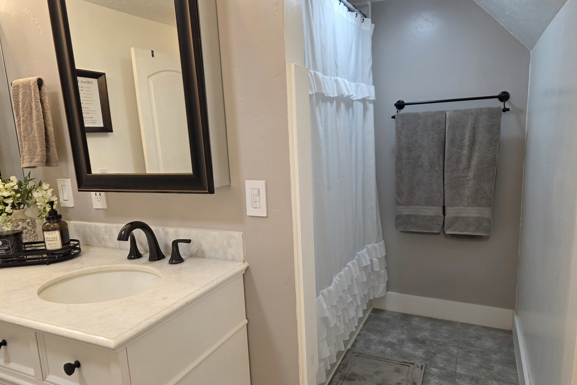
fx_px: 385
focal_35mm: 24
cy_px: 206
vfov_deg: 53.1
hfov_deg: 73.7
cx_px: 289
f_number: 1.7
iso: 100
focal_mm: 6.3
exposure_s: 1/120
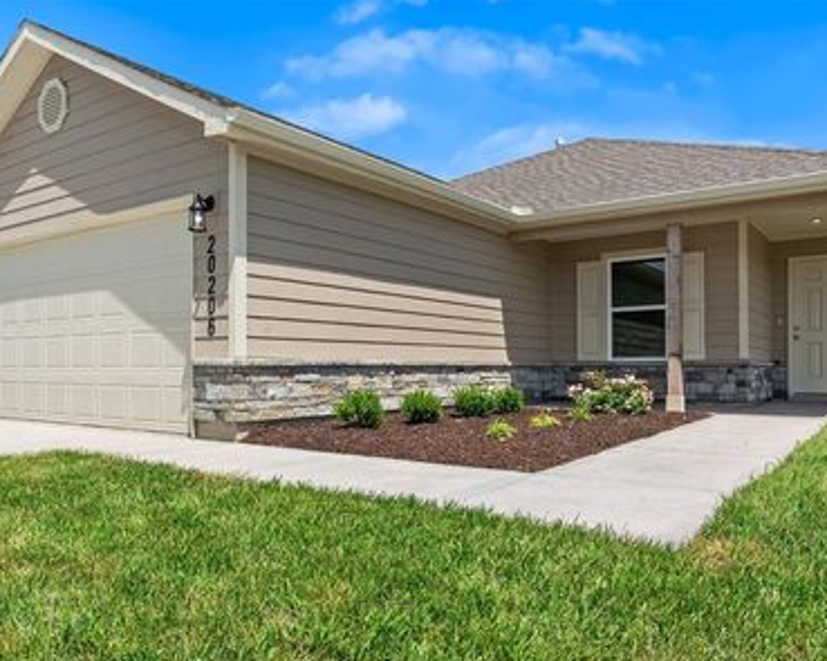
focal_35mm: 28
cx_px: 433
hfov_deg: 62.2
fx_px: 685
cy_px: 362
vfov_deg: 51.4
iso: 200
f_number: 16
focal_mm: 22
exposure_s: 1/50
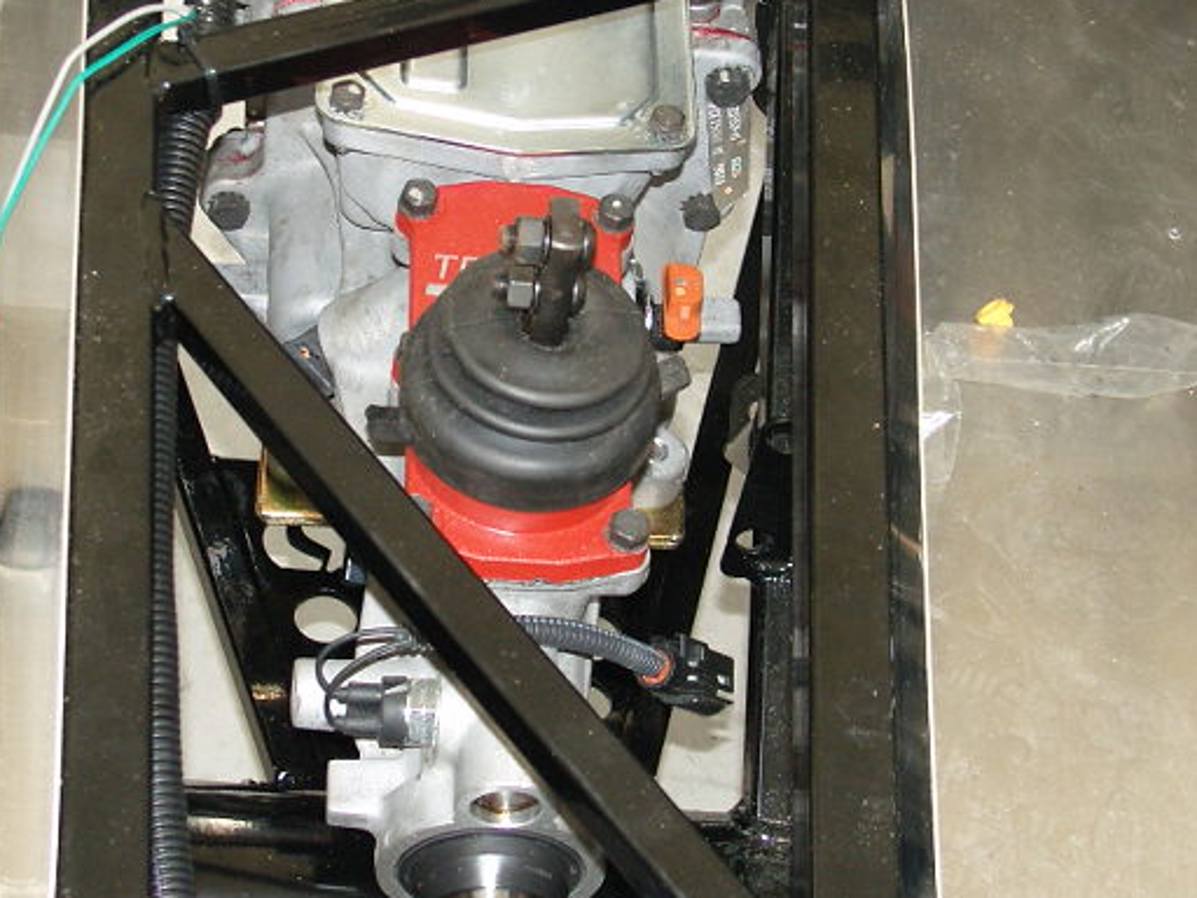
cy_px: 306
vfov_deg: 19.3
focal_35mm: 76
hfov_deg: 25.6
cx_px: 533
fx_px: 2628
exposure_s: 1/40
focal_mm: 7.8
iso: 100
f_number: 2.8
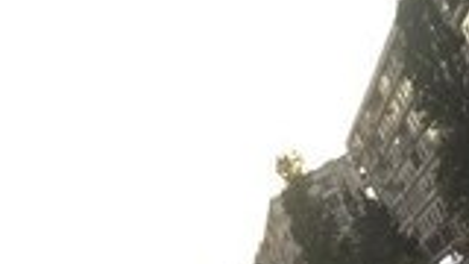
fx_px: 1219
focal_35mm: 98
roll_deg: +25.6
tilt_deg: -4.1
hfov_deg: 21.5
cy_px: 590
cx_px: 85
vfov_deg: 10.9
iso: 250
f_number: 2.2
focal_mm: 4.15
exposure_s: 1/33
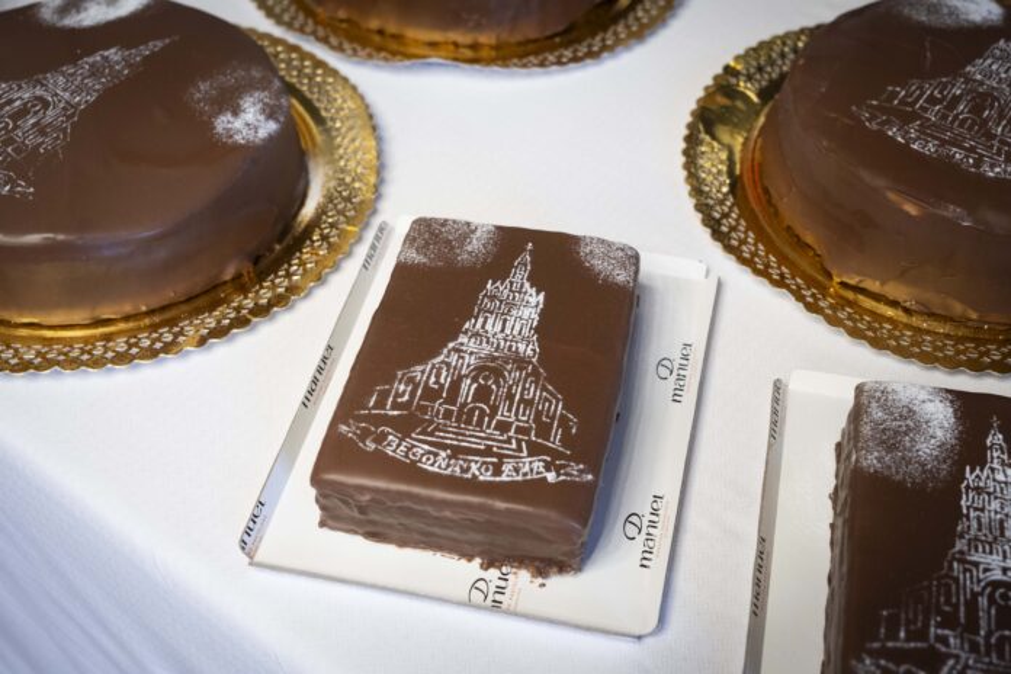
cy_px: 337
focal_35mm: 46
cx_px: 506
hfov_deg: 42.7
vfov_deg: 29.2
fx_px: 1292
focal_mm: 46
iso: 3200
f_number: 5.6
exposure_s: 1/100
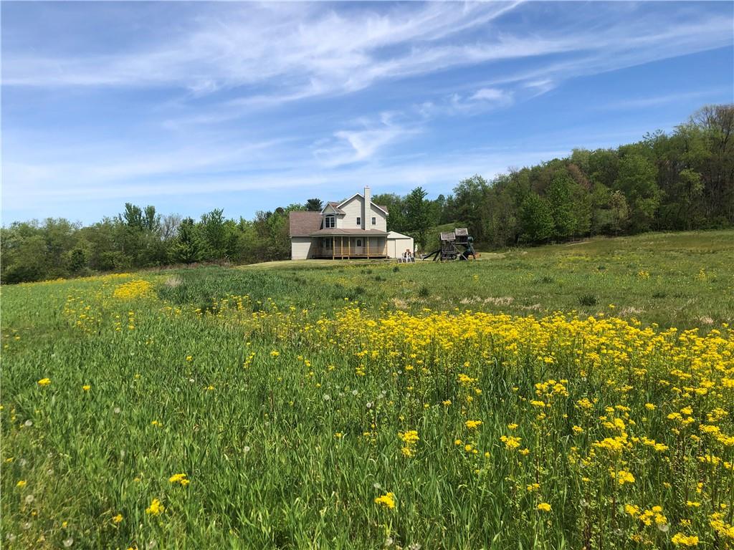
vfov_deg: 49.7
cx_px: 367
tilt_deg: -2.2
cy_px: 275
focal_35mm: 28
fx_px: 594
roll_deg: +0.0
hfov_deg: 63.4
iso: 20
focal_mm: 3.99
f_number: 1.8
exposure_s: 1/2208
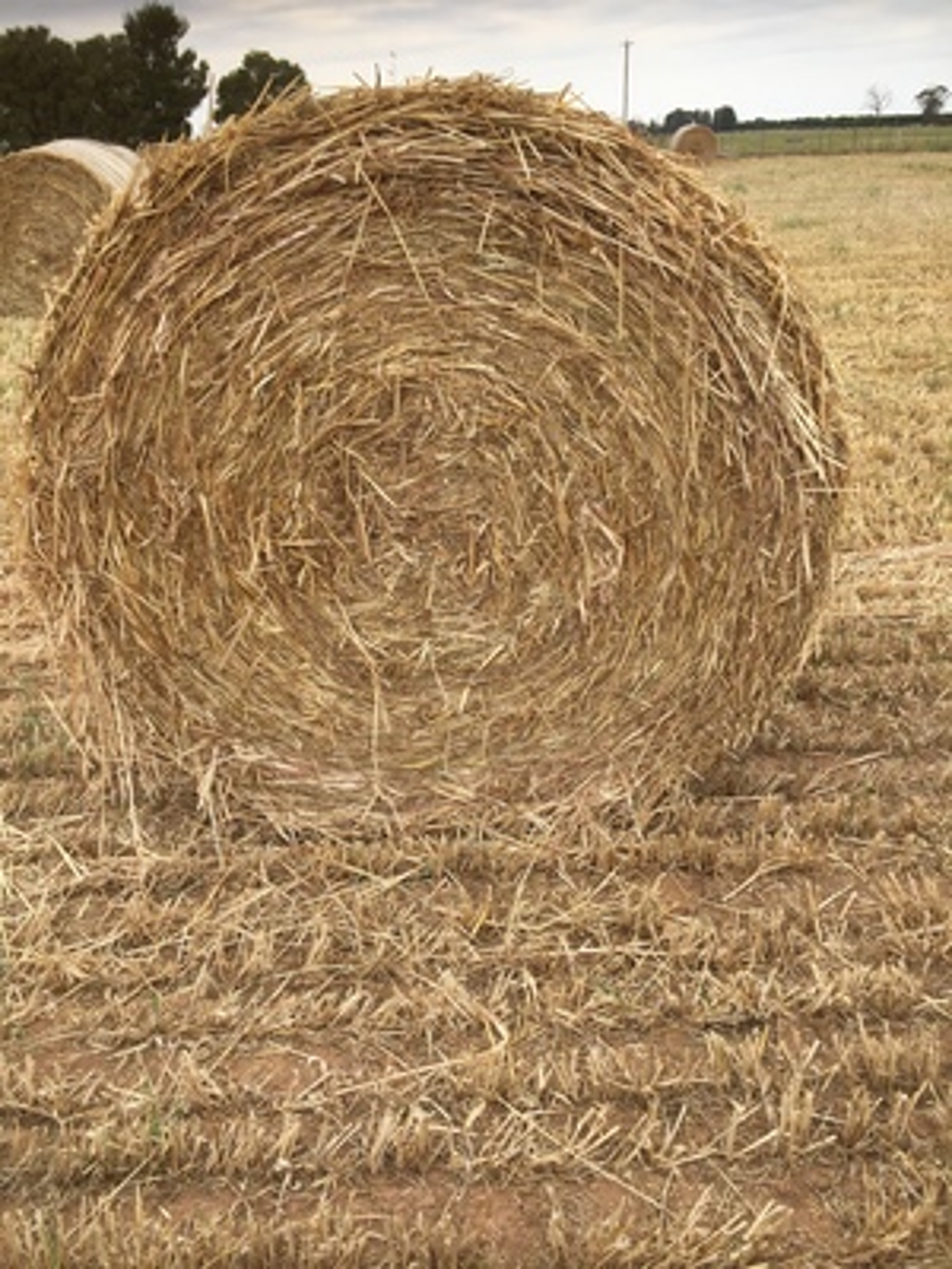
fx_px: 1063
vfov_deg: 61.7
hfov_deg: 48.2
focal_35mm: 29
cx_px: 476
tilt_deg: -23.7
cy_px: 634
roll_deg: +1.7
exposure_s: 1/760
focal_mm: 4.15
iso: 32
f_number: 2.2
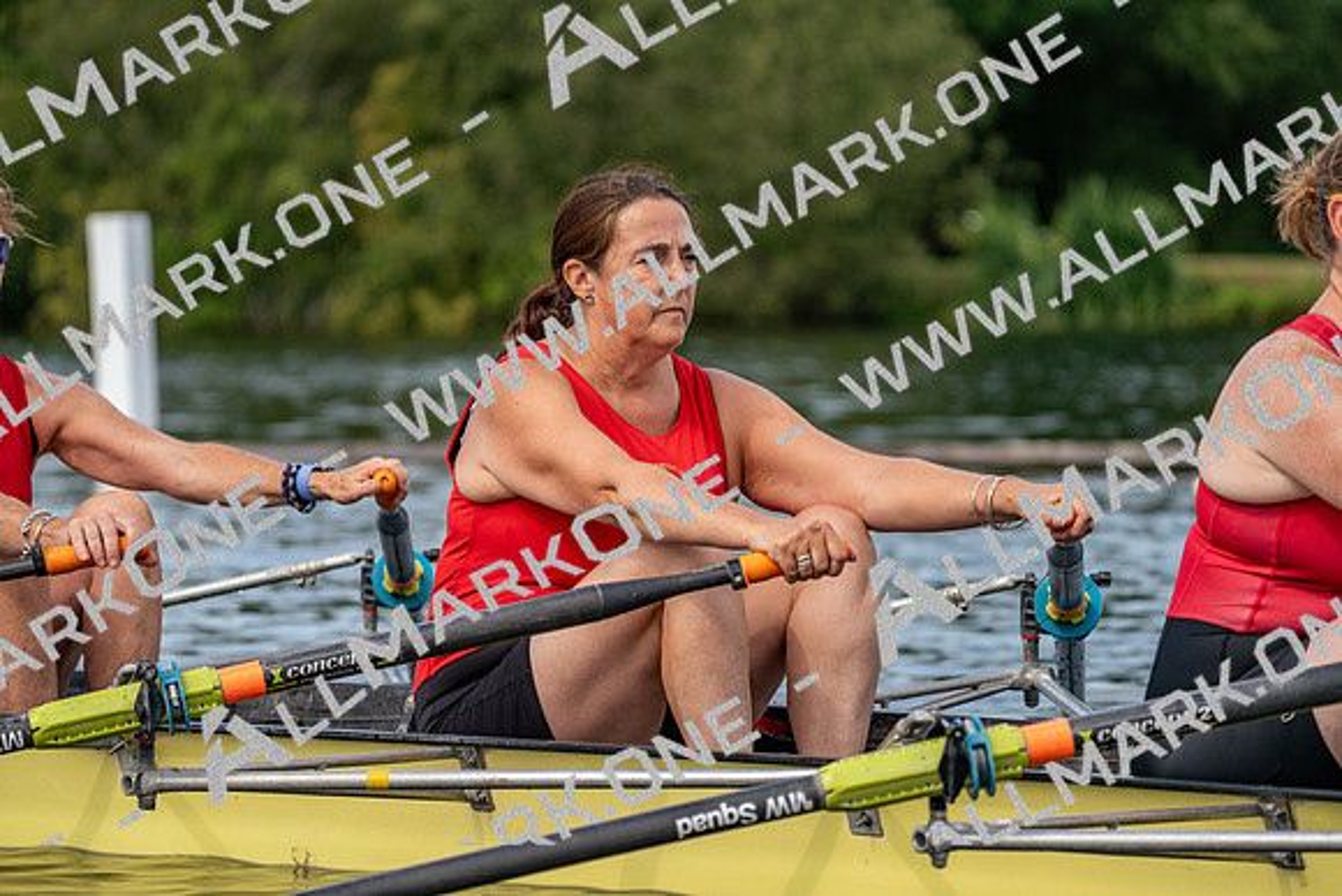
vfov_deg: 6.6
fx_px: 7793
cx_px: 671
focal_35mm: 209
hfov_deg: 9.8
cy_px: 448
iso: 400
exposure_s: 1/1600
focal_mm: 209
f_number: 5.6
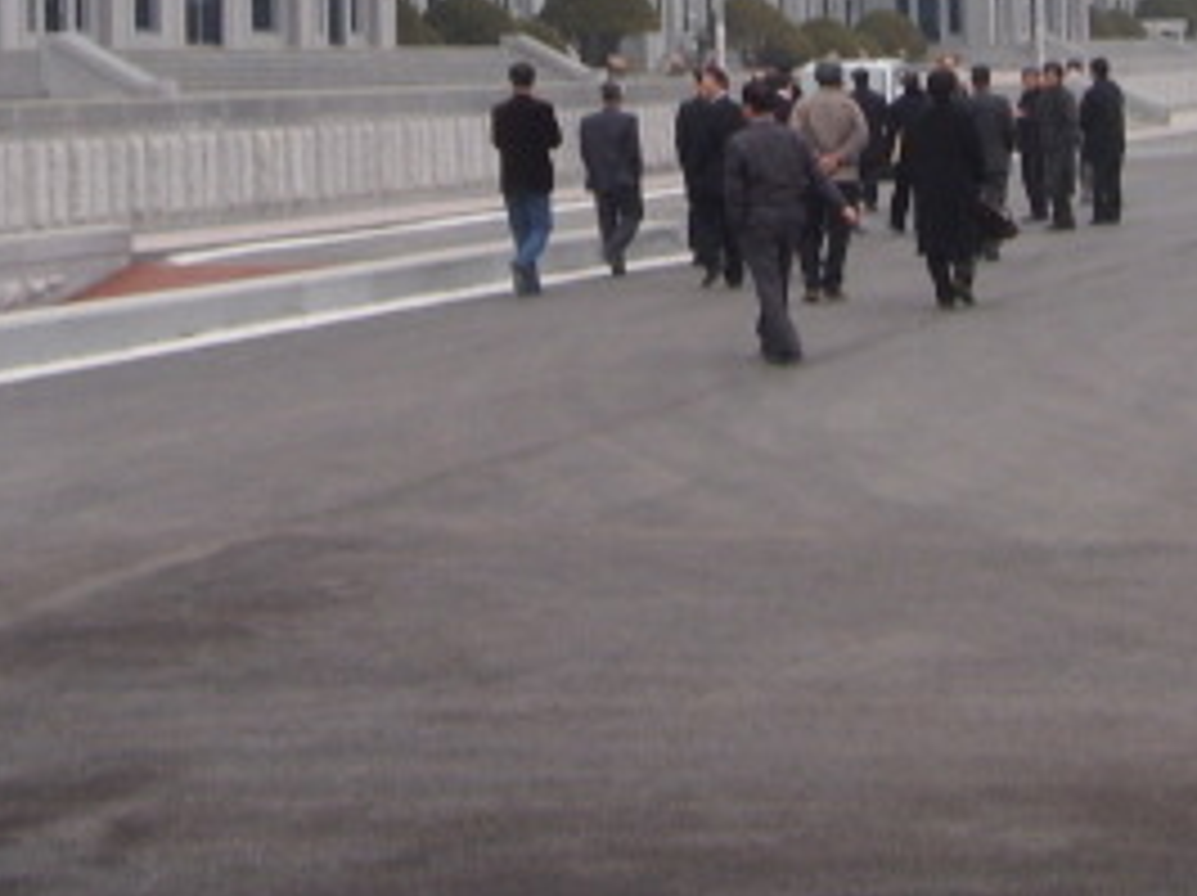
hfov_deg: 23.3
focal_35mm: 84
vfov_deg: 16.6
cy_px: -252
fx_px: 2902
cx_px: 626
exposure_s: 1/100
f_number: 3.5
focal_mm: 6.3
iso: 50
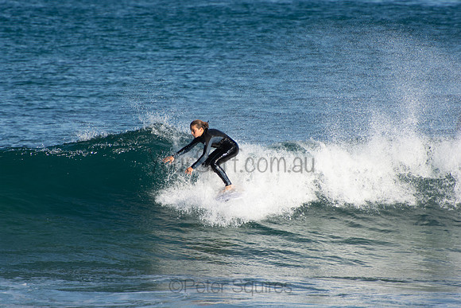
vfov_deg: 2.3
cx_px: 230
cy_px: 154
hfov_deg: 3.4
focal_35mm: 600
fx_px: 7685
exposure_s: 1/1000
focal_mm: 400
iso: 220
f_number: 5.6
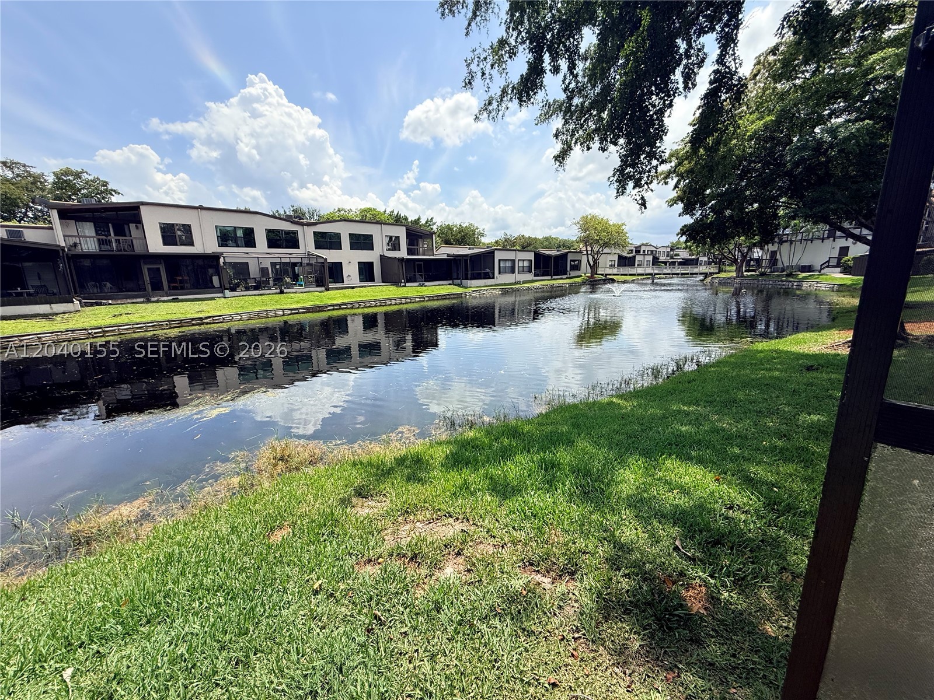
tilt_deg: -10.1
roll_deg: +1.3
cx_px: 467
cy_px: 350
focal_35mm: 14
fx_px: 378
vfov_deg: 85.7
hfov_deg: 102.1
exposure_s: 1/1795
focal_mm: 2.22
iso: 64
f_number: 2.2
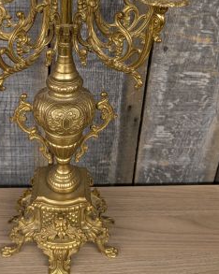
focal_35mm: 40
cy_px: 66
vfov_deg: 44.2
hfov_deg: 36.9
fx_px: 324
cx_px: 75
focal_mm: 6.9
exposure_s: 1/24
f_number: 1.68
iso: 279
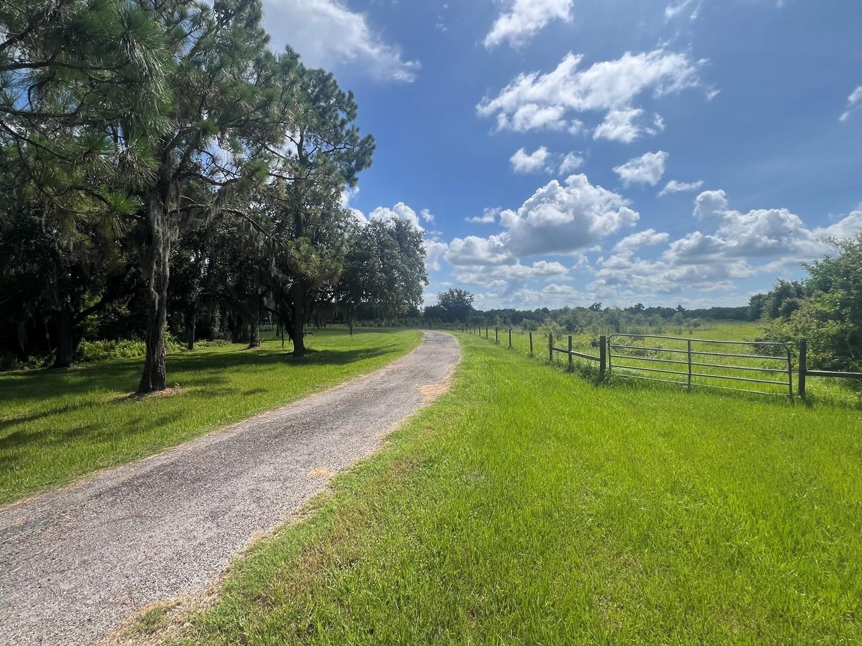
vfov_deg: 81.7
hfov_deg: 98.1
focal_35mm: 15
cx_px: 449
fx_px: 373
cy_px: 316
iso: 32
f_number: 1.8
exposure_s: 1/2874
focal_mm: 1.57
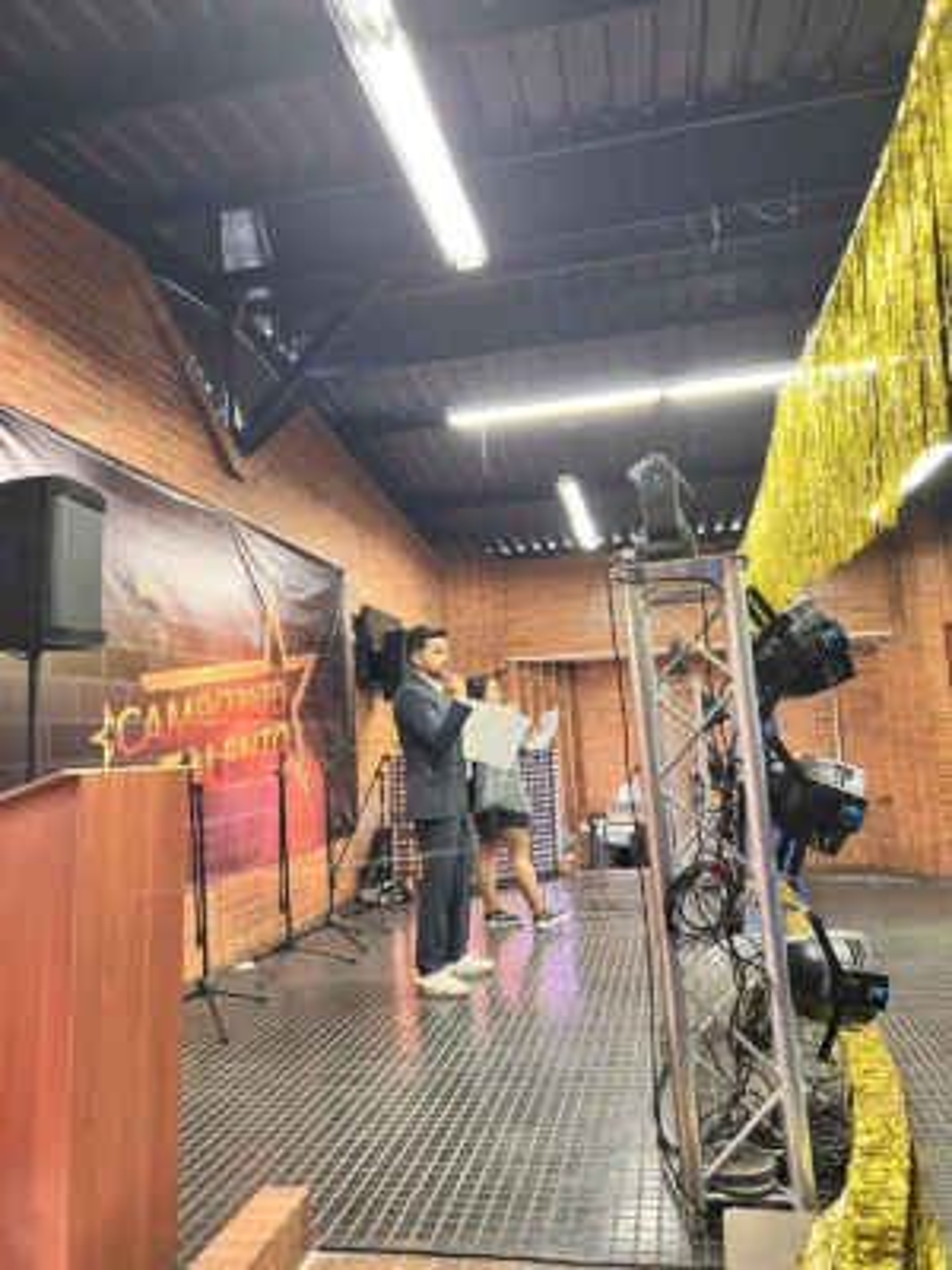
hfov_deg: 53.1
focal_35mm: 26
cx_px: 476
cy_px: 635
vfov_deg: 67.3
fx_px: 953
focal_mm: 5.7
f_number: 1.5
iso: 160
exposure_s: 1/60
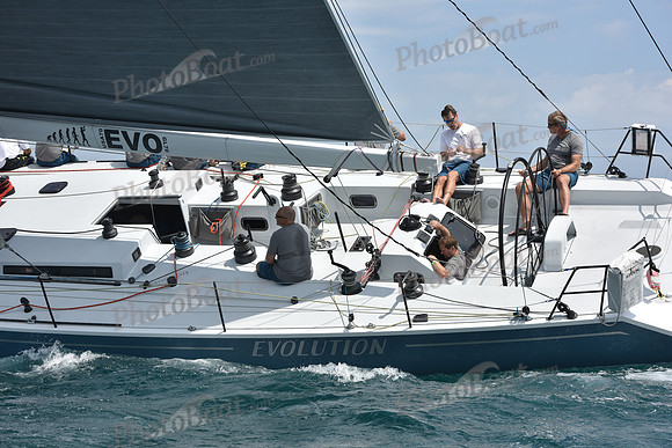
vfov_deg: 16.1
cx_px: 336
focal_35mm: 85
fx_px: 1587
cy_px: 224
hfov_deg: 23.9
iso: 250
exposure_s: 1/1250
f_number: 9
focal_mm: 85
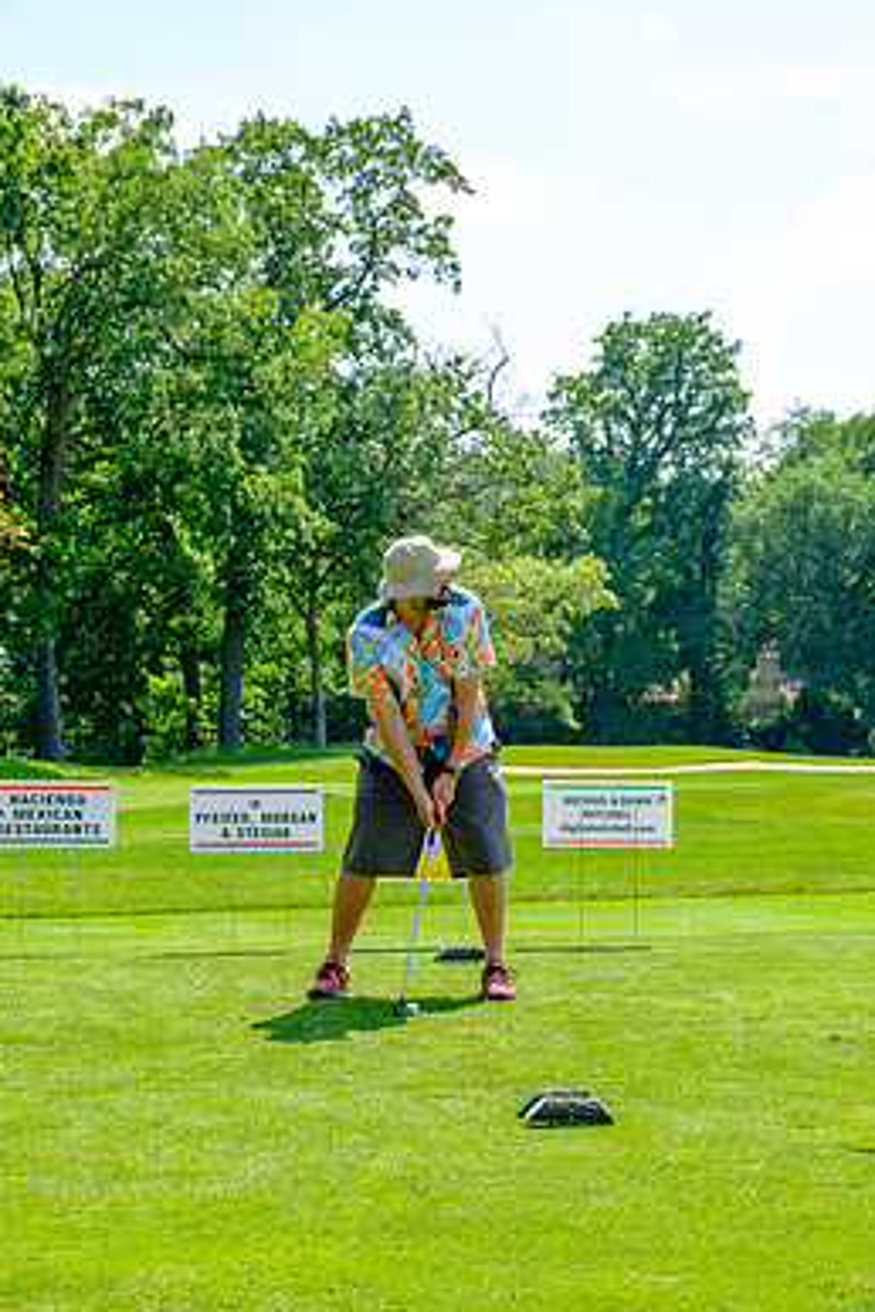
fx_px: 2588
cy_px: 722
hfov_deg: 19.2
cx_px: 482
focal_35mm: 71
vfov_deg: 28.4
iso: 200
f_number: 5.6
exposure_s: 1/320
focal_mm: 40.7
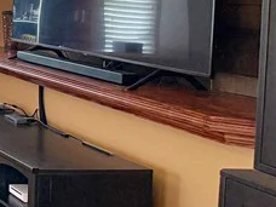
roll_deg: +0.8
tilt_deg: -1.5
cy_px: 5
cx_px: -310
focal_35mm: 108
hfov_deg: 14.4
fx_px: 861
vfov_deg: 13.5
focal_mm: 6.76
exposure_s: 1/120
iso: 400
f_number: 1.78
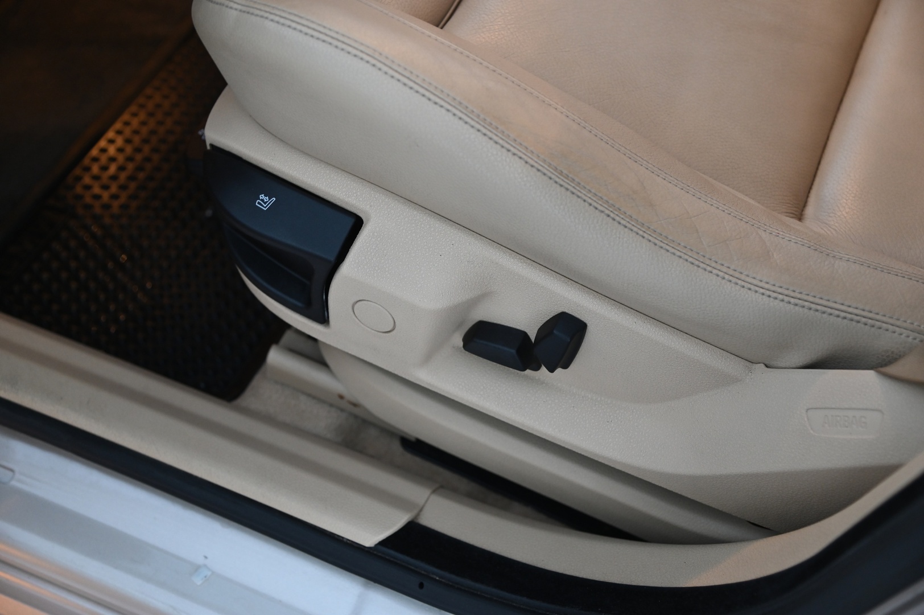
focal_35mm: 50
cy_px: 308
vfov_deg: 26.9
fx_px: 1282
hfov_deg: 39.6
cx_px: 462
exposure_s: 1/20
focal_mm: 50
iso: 2000
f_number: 4
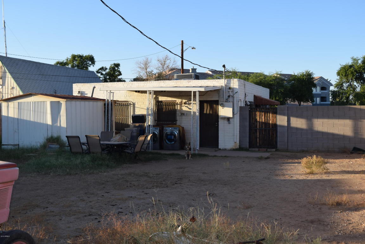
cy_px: 122
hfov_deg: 46.4
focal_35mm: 42
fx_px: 426
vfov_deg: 31.9
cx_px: 182
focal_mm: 28
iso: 100
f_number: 6.3
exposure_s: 1/160
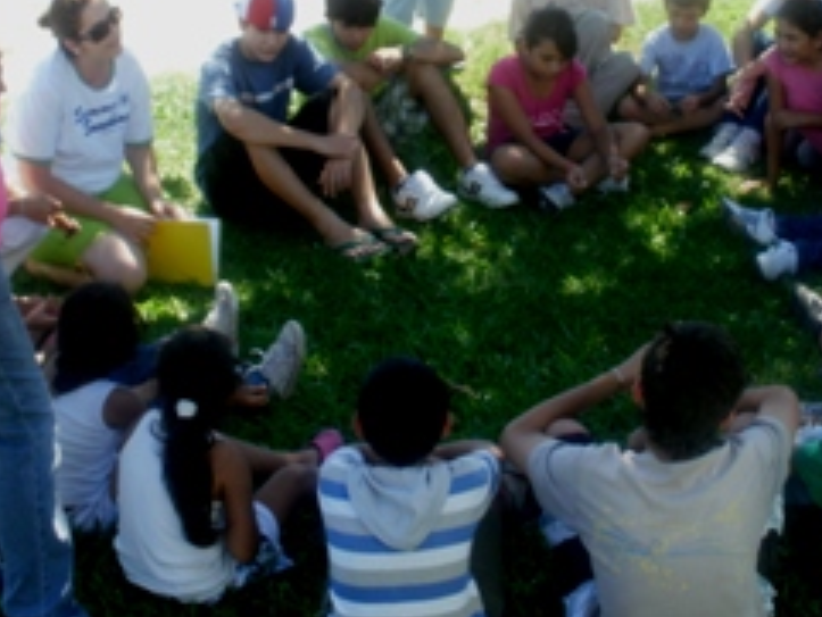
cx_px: 491
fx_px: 1592
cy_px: 78
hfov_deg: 28.9
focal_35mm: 67
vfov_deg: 21.5
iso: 100
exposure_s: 1/125
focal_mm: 6.3
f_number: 5.6
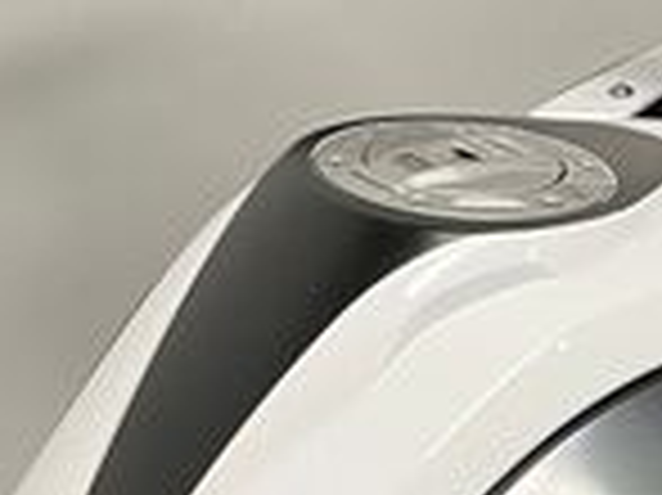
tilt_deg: -34.9
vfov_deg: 13.0
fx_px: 2159
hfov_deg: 17.4
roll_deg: -1.6
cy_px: 428
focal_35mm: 113
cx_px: 450
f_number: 1.6
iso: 80
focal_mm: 5.1
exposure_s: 1/50
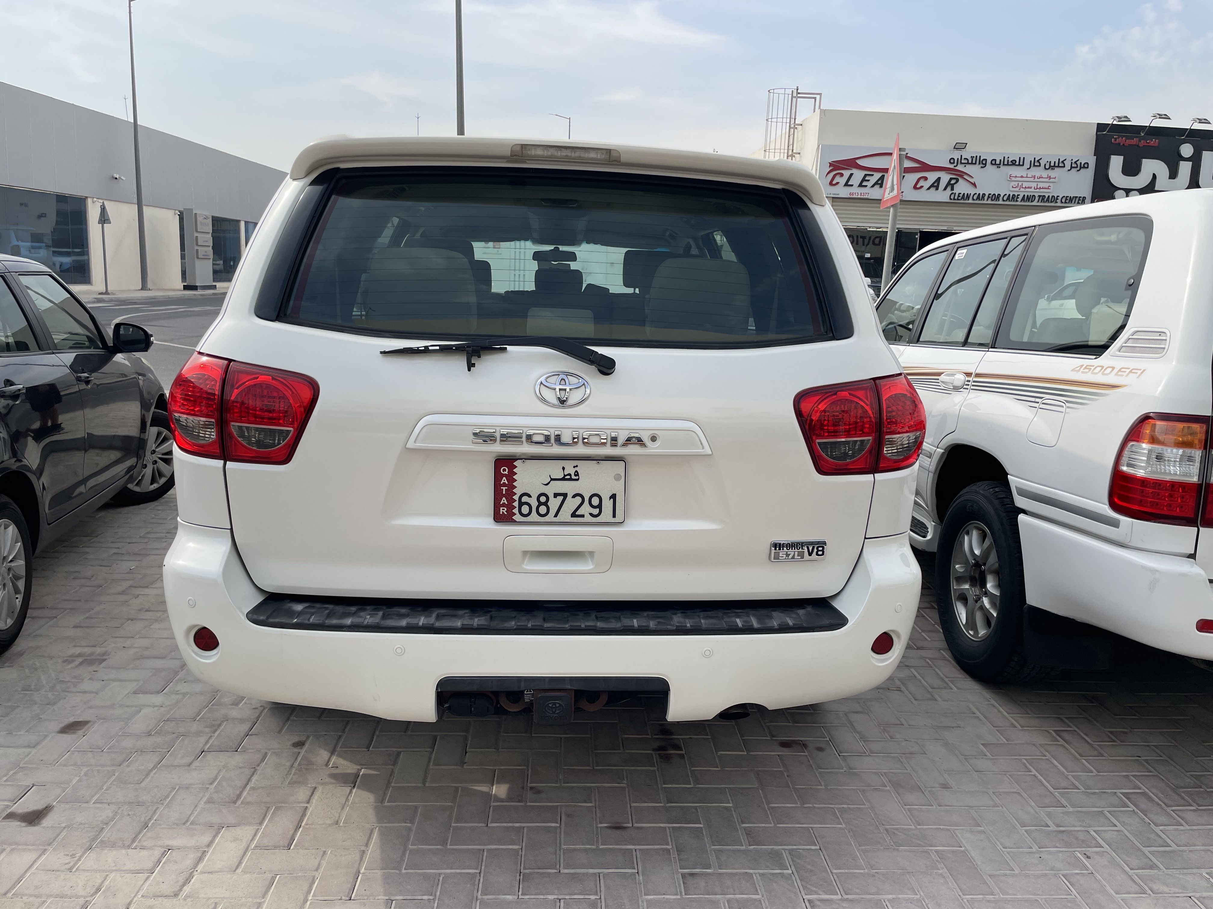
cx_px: 606
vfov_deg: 53.1
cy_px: 454
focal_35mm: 26
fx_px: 911
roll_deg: -2.4
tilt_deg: -11.5
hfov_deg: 67.3
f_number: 1.6
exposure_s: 1/2747
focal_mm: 4.2
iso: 32
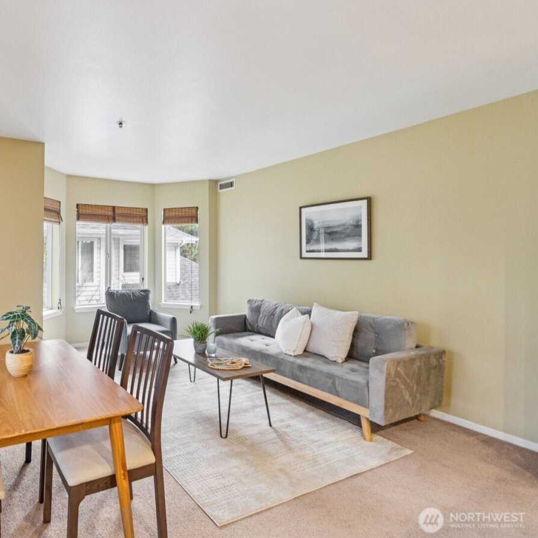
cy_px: 258
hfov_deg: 68.6
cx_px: 118
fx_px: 352
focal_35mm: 20
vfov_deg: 74.8
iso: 250
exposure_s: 1/2.5
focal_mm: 10
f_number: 9
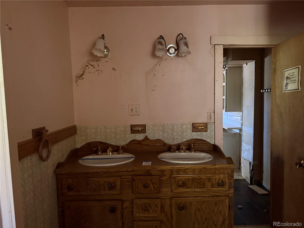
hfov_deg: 71.6
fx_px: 211
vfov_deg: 56.8
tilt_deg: -2.2
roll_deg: +2.7
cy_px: 114
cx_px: 152
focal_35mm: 24
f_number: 1.78
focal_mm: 6.76
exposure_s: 1/31
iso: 1000
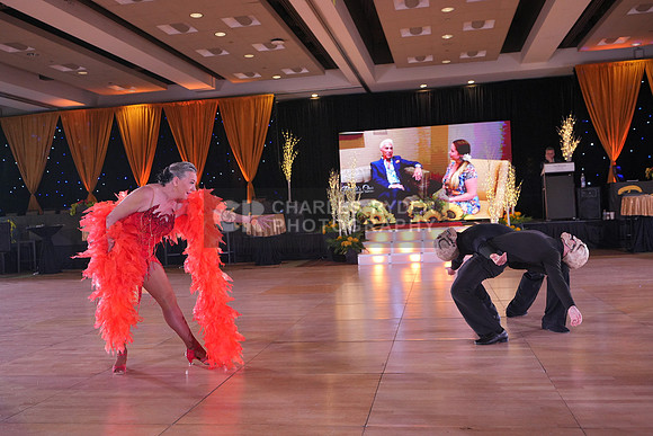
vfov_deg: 37.9
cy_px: 218
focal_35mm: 35
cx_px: 326
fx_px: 635
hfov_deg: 54.4
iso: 2000
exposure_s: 1/400
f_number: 4
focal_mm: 35
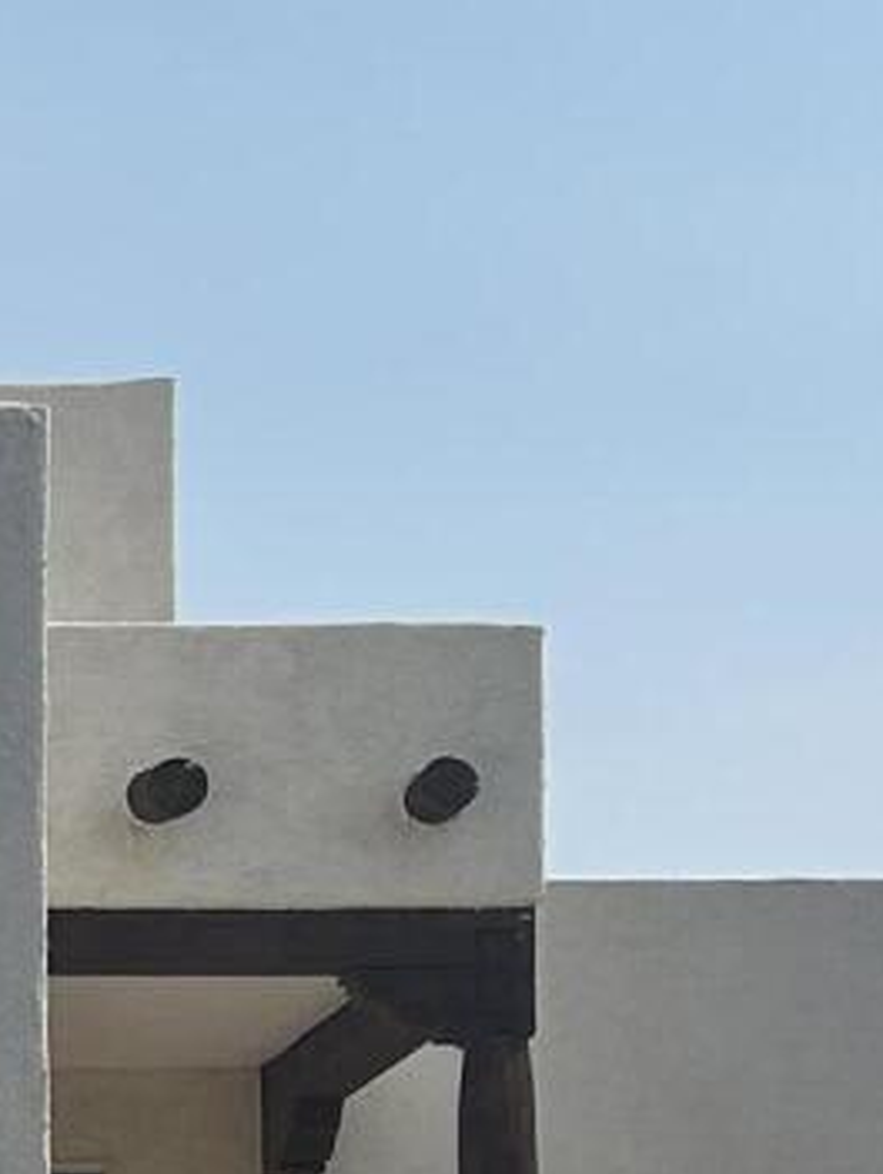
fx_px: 5025
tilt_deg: +7.4
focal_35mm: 148
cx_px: -816
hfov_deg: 9.5
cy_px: 1375
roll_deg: -0.6
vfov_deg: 13.0
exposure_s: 1/7463
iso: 50
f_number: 1.5
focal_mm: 5.7
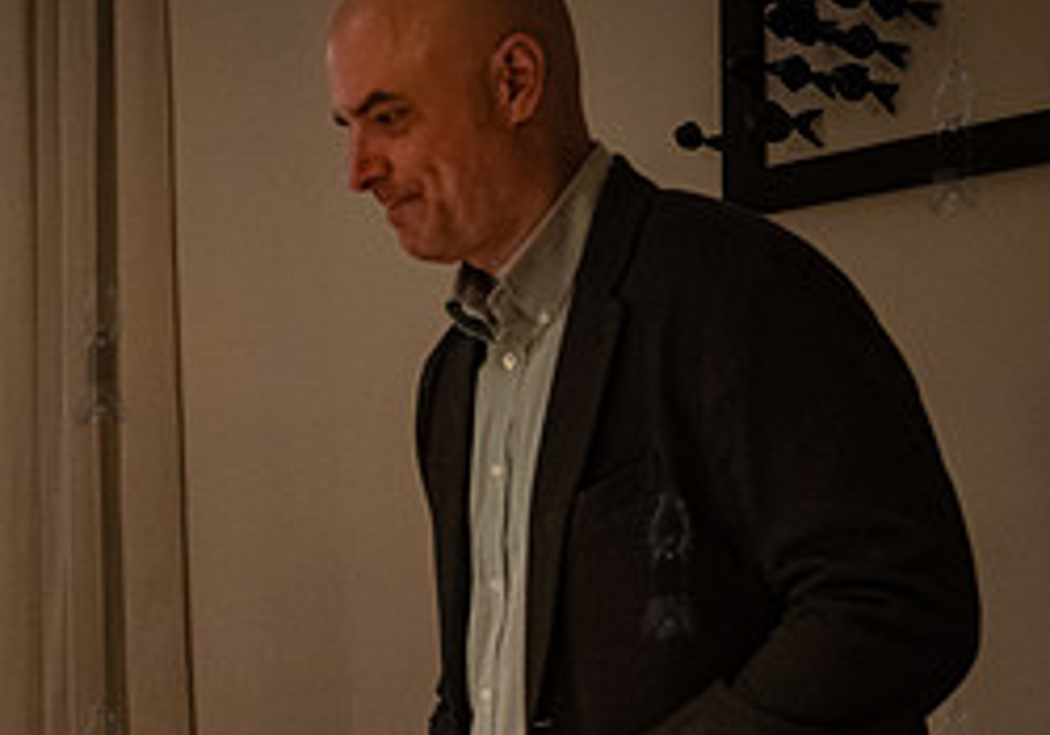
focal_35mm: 84
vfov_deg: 16.4
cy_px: 773
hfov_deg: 23.4
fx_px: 2488
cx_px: 165
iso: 16000
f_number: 2.8
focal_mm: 35
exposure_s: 1/160
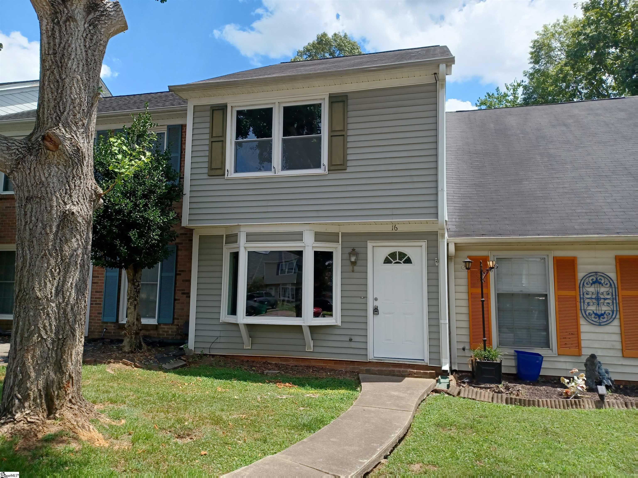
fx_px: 461
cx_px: 319
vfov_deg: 54.9
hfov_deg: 69.4
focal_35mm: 25
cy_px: 239
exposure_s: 1/281
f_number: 1.8
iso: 32
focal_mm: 4.6
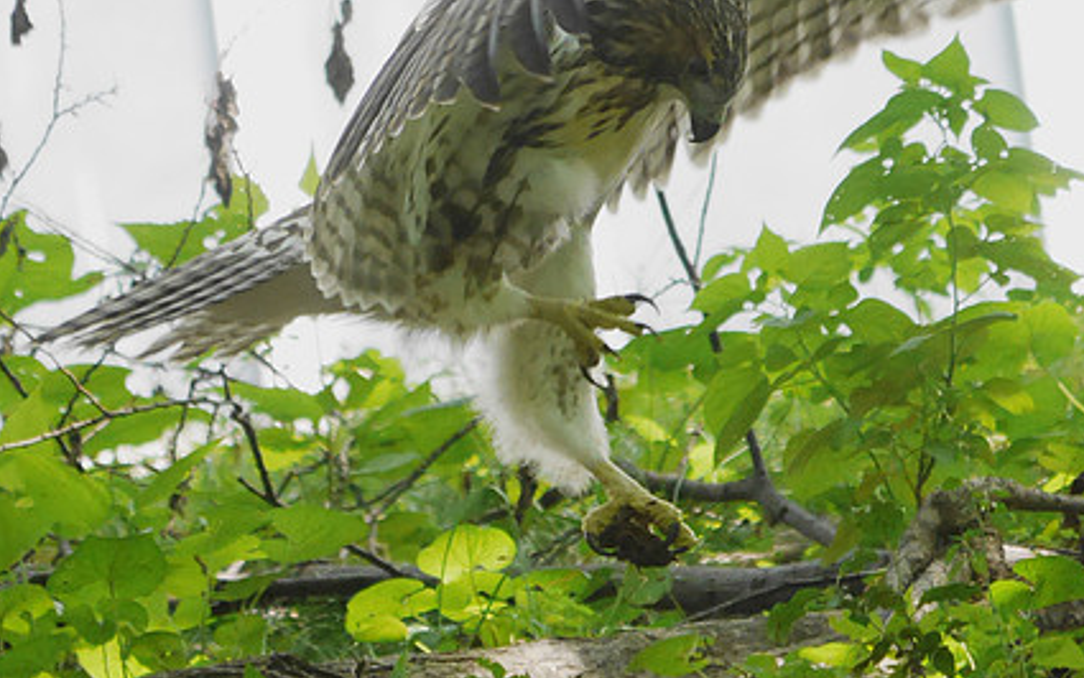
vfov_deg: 1.5
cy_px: 218
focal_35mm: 867
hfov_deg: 2.4
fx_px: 25624
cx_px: 691
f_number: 5.6
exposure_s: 1/320
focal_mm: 300
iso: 1600
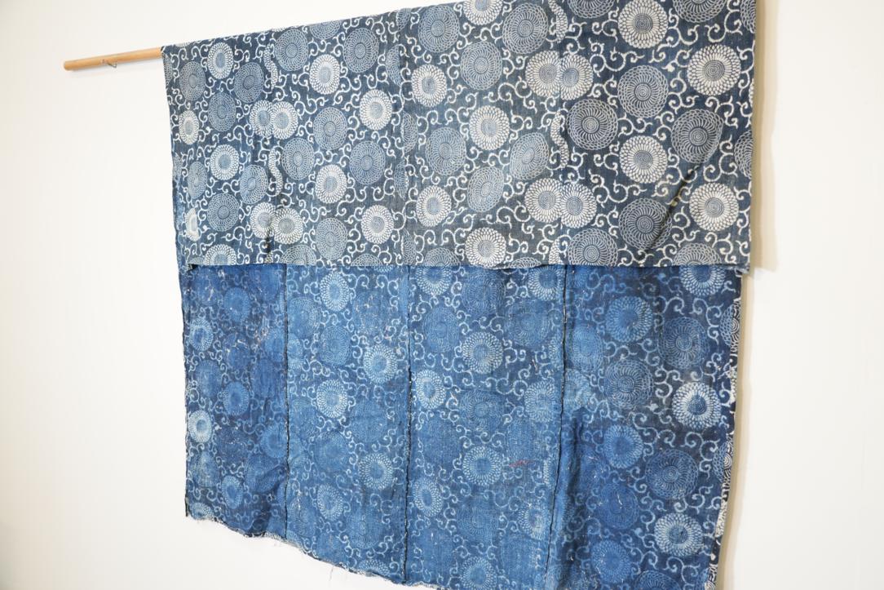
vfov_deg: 37.9
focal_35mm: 35
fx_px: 859
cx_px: 442
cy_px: 295
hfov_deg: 54.4
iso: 640
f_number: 4
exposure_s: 1/40
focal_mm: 35
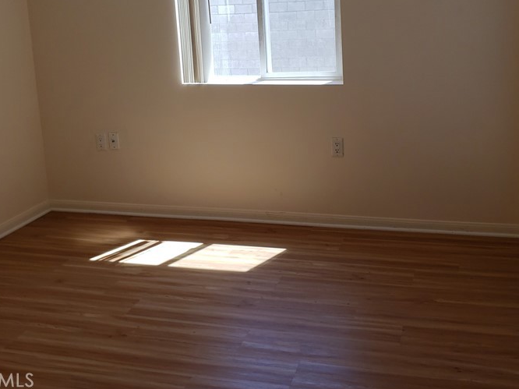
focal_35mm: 40
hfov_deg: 46.8
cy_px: 92
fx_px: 600
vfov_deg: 35.1
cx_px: 270
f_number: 2.4
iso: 50
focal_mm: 4.3
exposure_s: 1/156
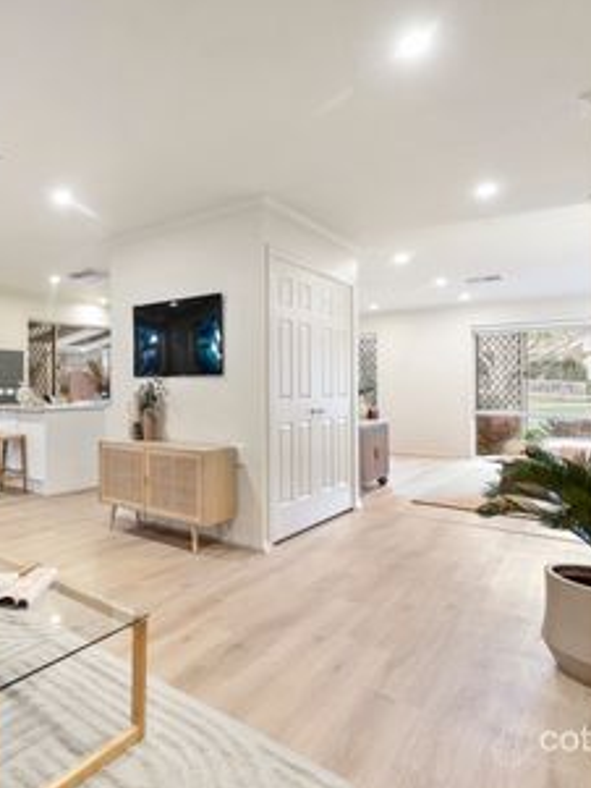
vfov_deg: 79.0
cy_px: 384
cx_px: 89
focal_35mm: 21
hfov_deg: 57.0
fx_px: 478
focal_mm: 14
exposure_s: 1.3
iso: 250
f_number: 8
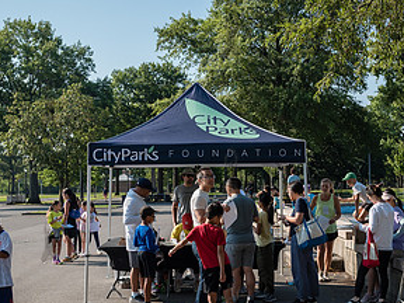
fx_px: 817
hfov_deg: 27.7
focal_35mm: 70
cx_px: 230
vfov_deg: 21.0
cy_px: 169
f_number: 4.5
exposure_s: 1/2500
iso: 500
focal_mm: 34
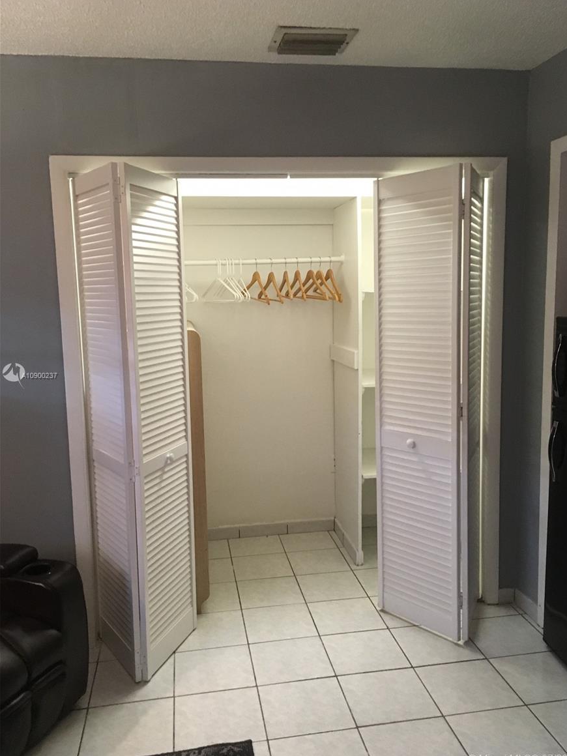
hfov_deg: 46.8
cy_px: 376
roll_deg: +1.6
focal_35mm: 30
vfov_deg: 60.0
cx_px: 293
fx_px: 655
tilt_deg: -10.6
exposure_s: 1/30
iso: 160
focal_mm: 4.15
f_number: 2.2
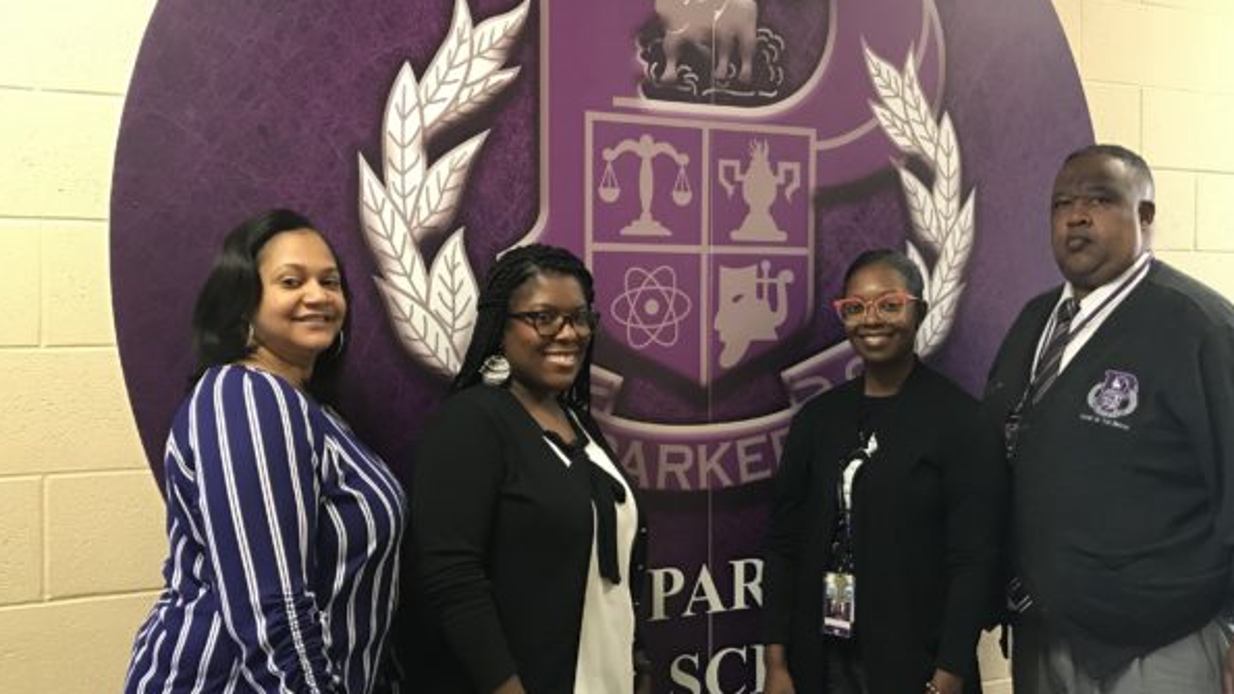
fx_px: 1145
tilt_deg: -1.5
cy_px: 344
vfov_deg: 33.7
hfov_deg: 56.6
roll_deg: -0.2
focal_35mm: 35
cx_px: 633
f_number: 1.8
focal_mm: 3.99
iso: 80
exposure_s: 1/15
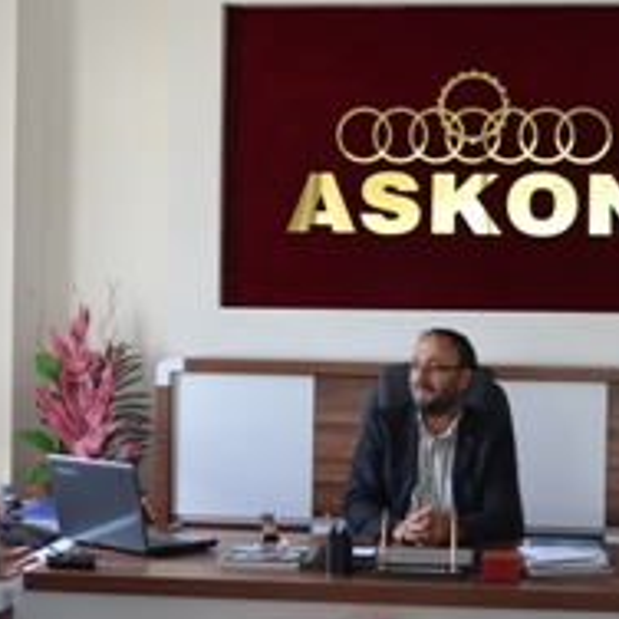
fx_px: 1598
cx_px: 326
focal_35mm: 79
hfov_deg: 21.9
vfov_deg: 21.9
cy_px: 354
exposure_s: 1/60
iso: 450
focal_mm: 26
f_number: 4
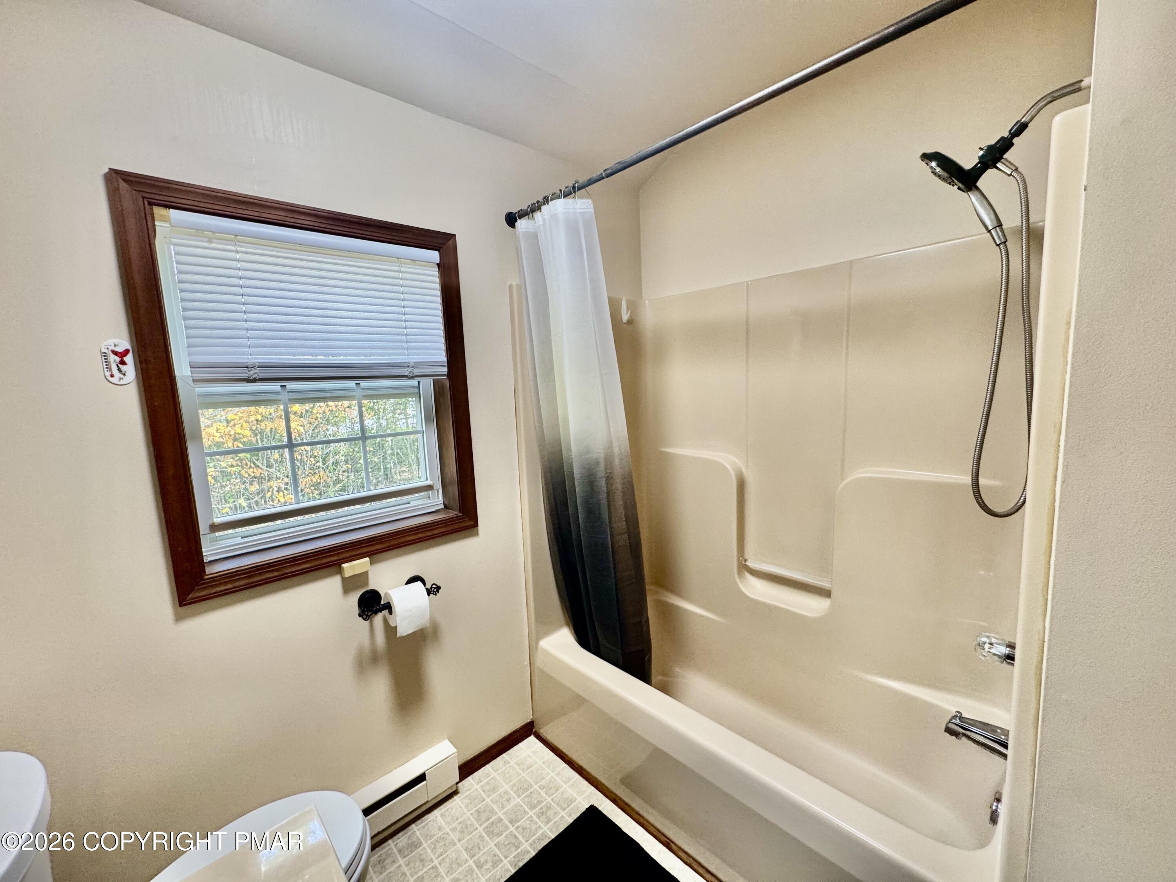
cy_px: 441
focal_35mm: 14
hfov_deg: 102.1
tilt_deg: -7.5
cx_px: 588
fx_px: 476
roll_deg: +2.4
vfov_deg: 85.7
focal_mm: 2.22
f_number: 2.2
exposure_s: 1/60
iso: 200
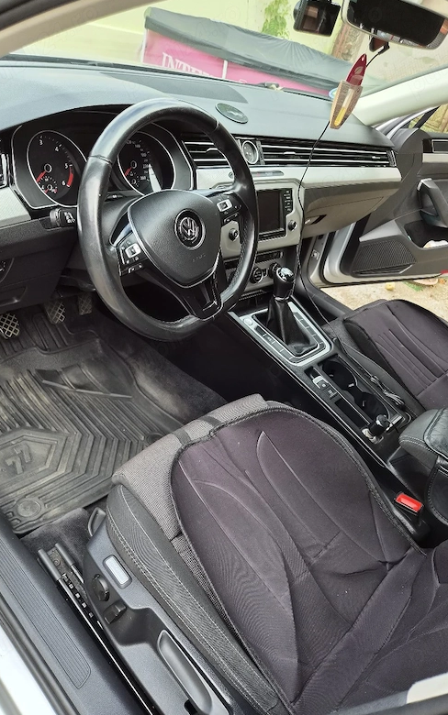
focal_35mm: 25
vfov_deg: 72.5
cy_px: 358
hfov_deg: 49.3
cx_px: 218
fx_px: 488
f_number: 1.8
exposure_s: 1/769
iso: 80
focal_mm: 5.4
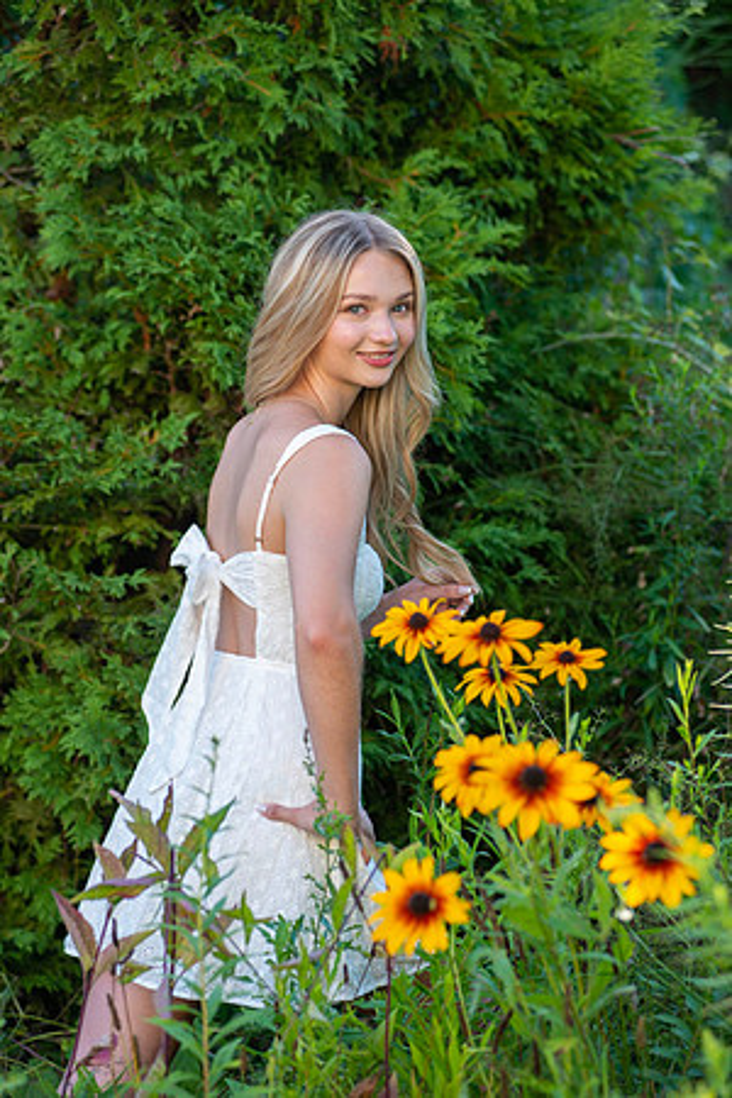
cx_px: 366
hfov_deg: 13.0
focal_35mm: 105
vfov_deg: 19.5
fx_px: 3202
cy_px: 549
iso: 160
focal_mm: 105
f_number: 4
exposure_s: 1/200
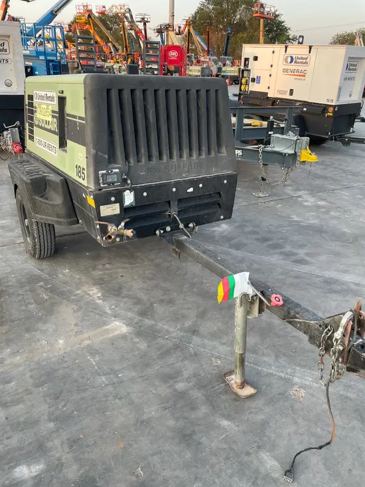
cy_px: 244
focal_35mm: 26
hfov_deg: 53.1
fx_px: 365
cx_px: 182
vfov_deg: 67.3
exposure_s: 1/121
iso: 50
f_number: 1.6
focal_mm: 4.2
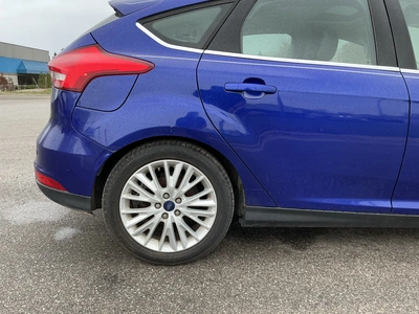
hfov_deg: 63.4
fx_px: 339
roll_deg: +0.5
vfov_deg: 49.7
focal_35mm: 28
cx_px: 210
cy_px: 157
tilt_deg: -10.6
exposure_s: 1/99
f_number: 1.8
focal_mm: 3
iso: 64
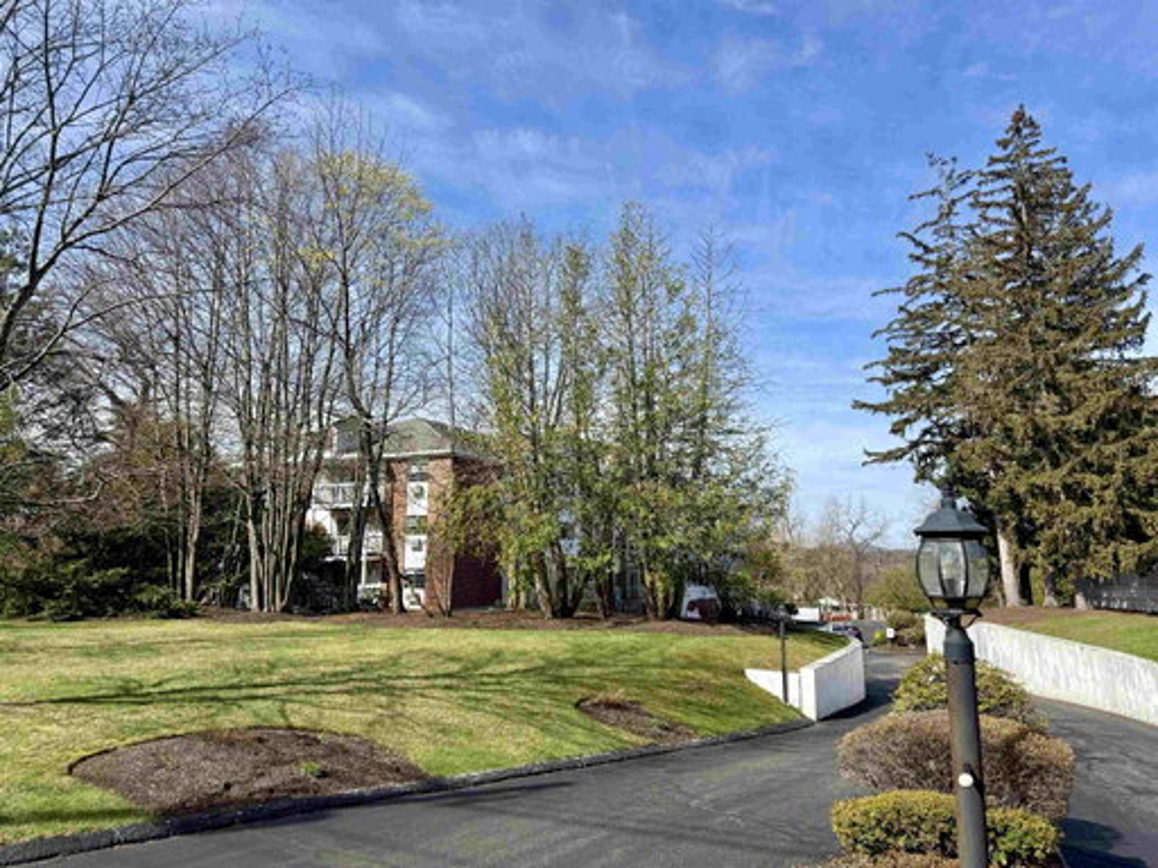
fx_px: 803
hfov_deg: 71.6
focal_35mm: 24
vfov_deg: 56.8
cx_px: 579
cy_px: 434
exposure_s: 1/3759
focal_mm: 6.76
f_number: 1.78
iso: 80
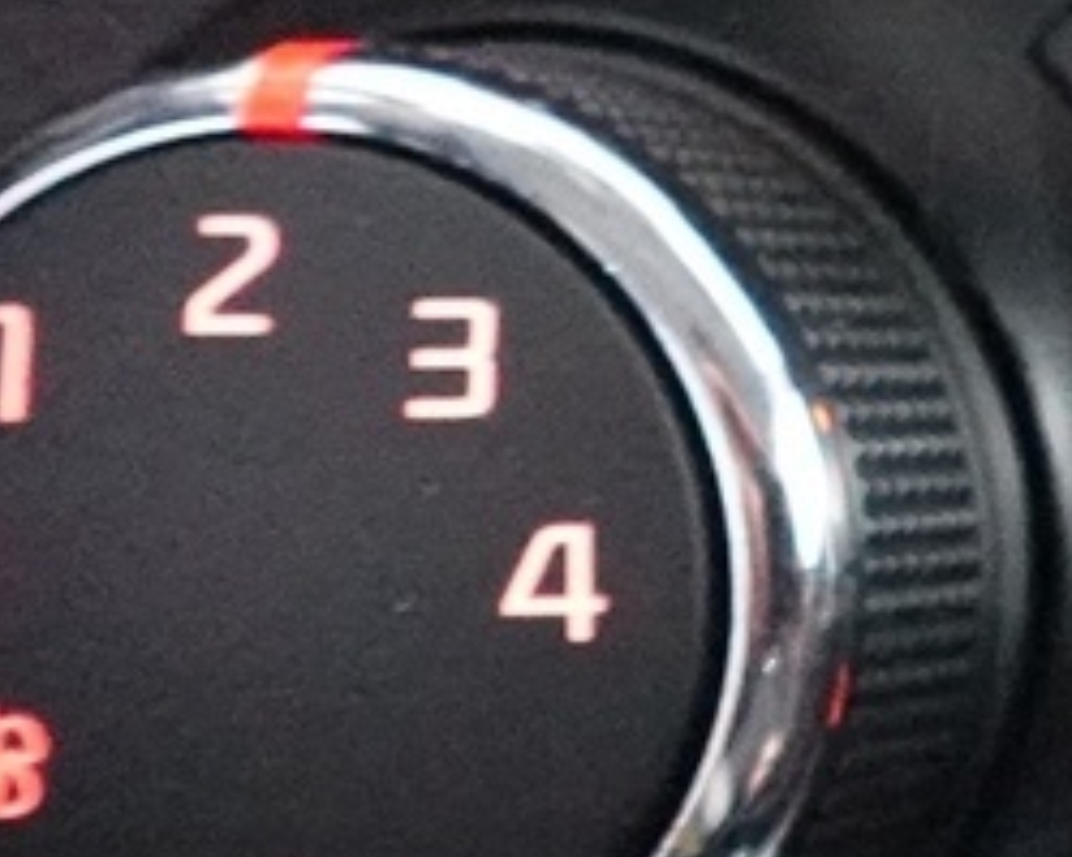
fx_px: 3869
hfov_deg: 11.7
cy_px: 349
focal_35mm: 122
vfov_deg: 12.6
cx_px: 2863
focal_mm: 7.6
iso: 6400
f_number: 2
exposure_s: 1/40
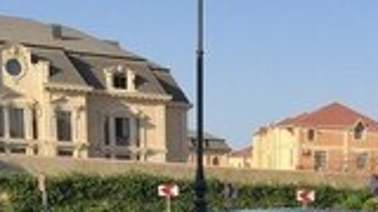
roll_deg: -1.4
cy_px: 438
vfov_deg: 11.1
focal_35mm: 98
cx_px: 369
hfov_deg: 21.1
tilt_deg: -12.9
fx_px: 982
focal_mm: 4.15
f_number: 2.2
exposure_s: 1/1026
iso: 25
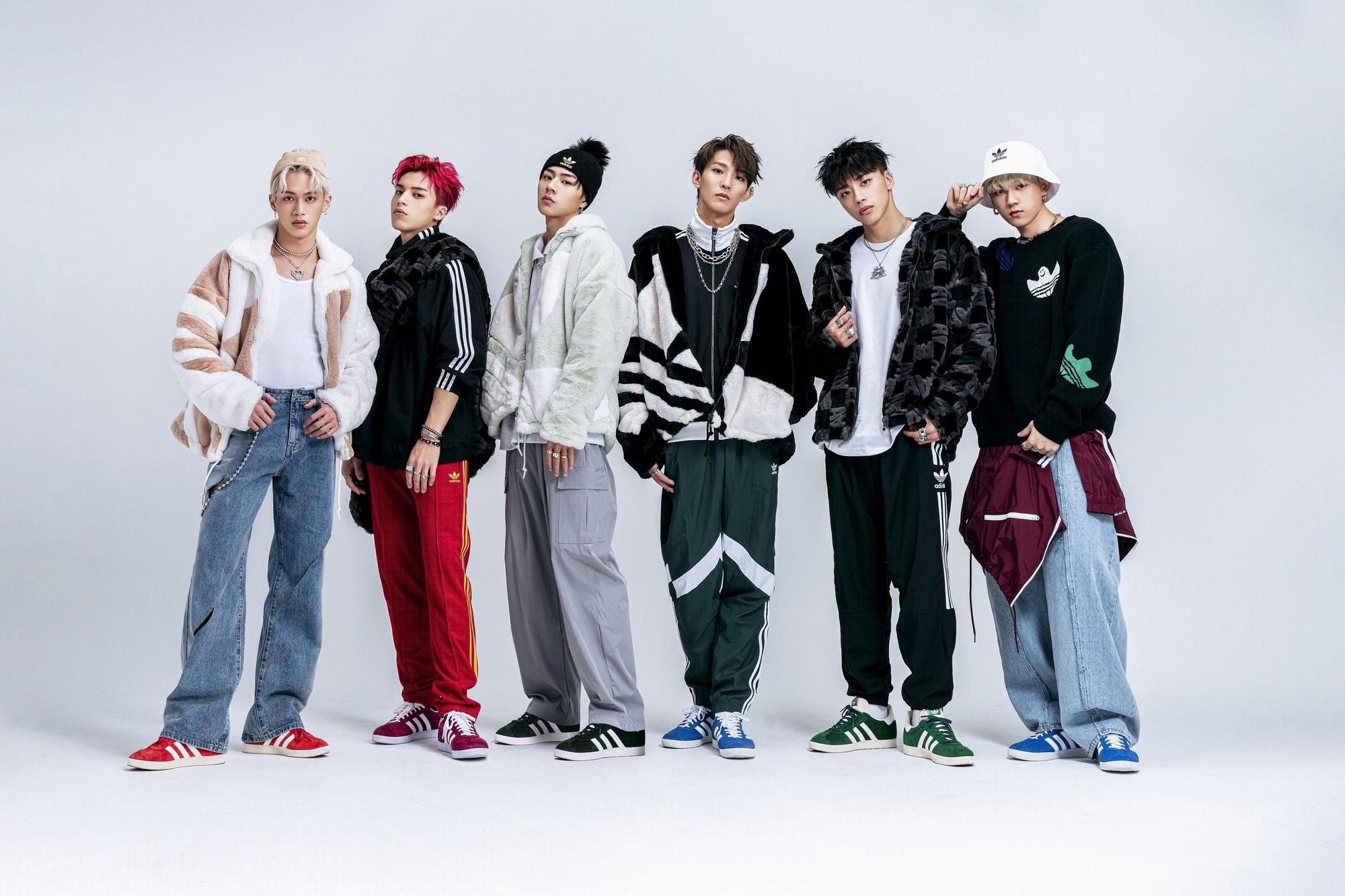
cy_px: 448
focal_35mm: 46
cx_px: 672
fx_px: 1718
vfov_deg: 29.2
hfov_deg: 42.8
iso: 200
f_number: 10
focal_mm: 46
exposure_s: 1/160
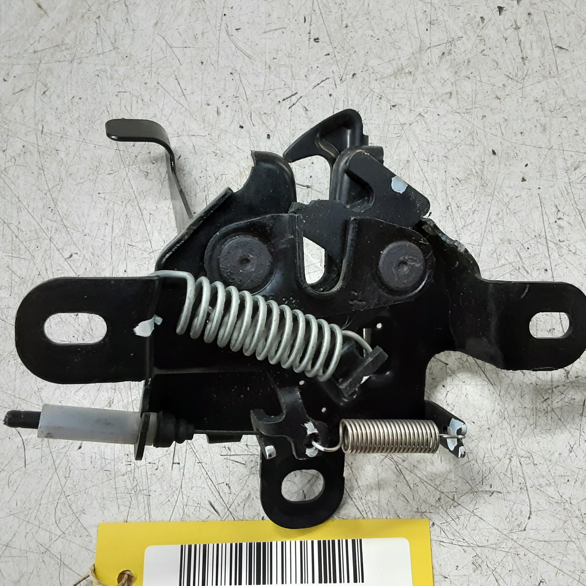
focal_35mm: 32
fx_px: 613
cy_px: 293
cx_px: 299
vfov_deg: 51.1
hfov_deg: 51.1
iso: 160
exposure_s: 1/50
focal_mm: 2.91
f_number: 1.9
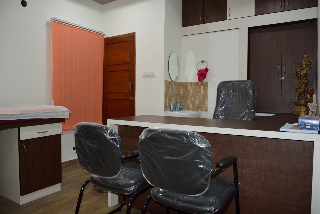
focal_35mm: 27
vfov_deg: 47.9
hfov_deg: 67.4
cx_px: 160
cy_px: 107
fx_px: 240
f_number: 3.5
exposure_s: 1/60
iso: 500
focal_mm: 18
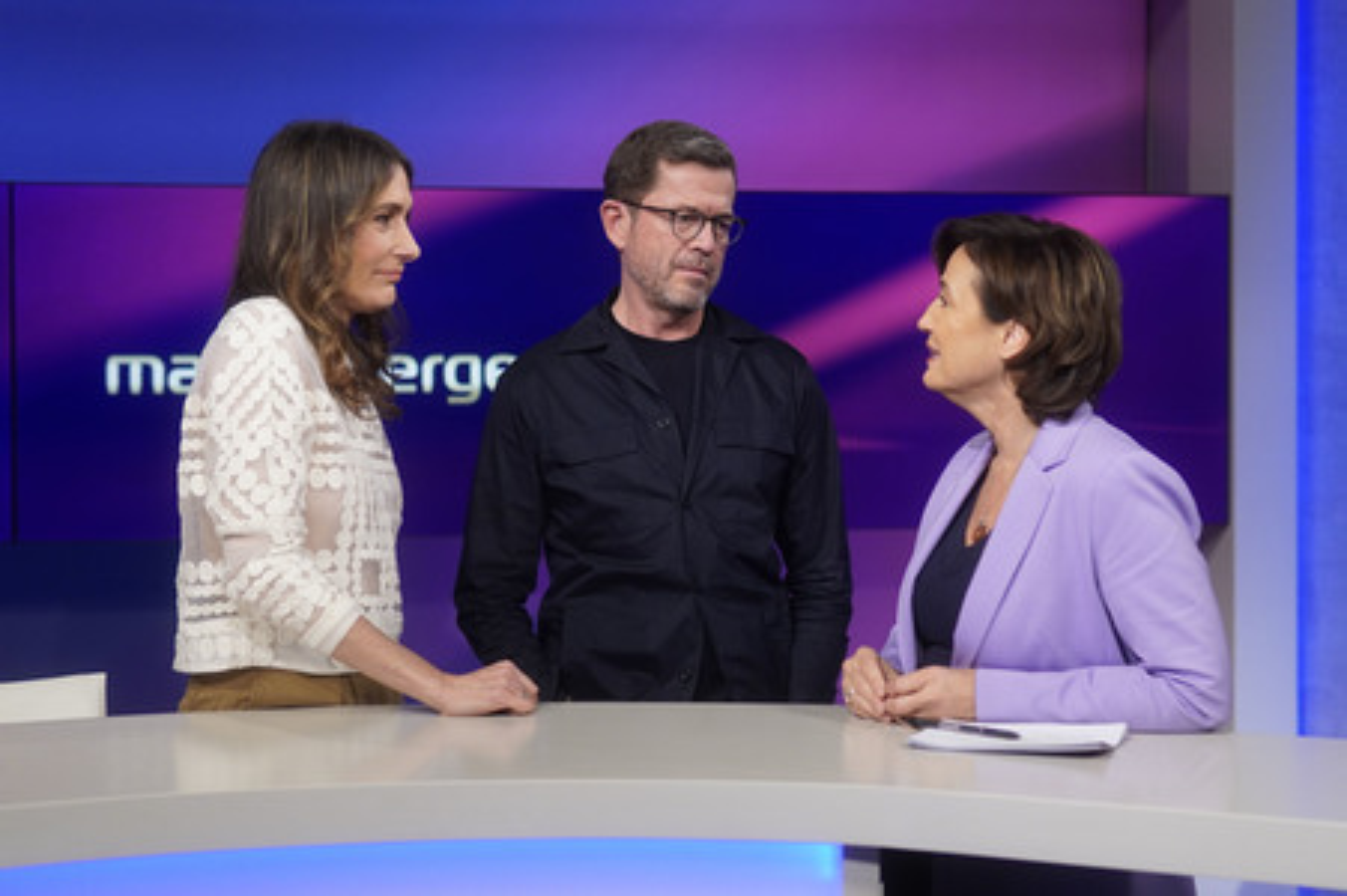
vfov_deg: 29.8
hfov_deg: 43.6
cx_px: 674
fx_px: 1682
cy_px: 448
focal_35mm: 45
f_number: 1.6
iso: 640
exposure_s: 1/400
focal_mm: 30
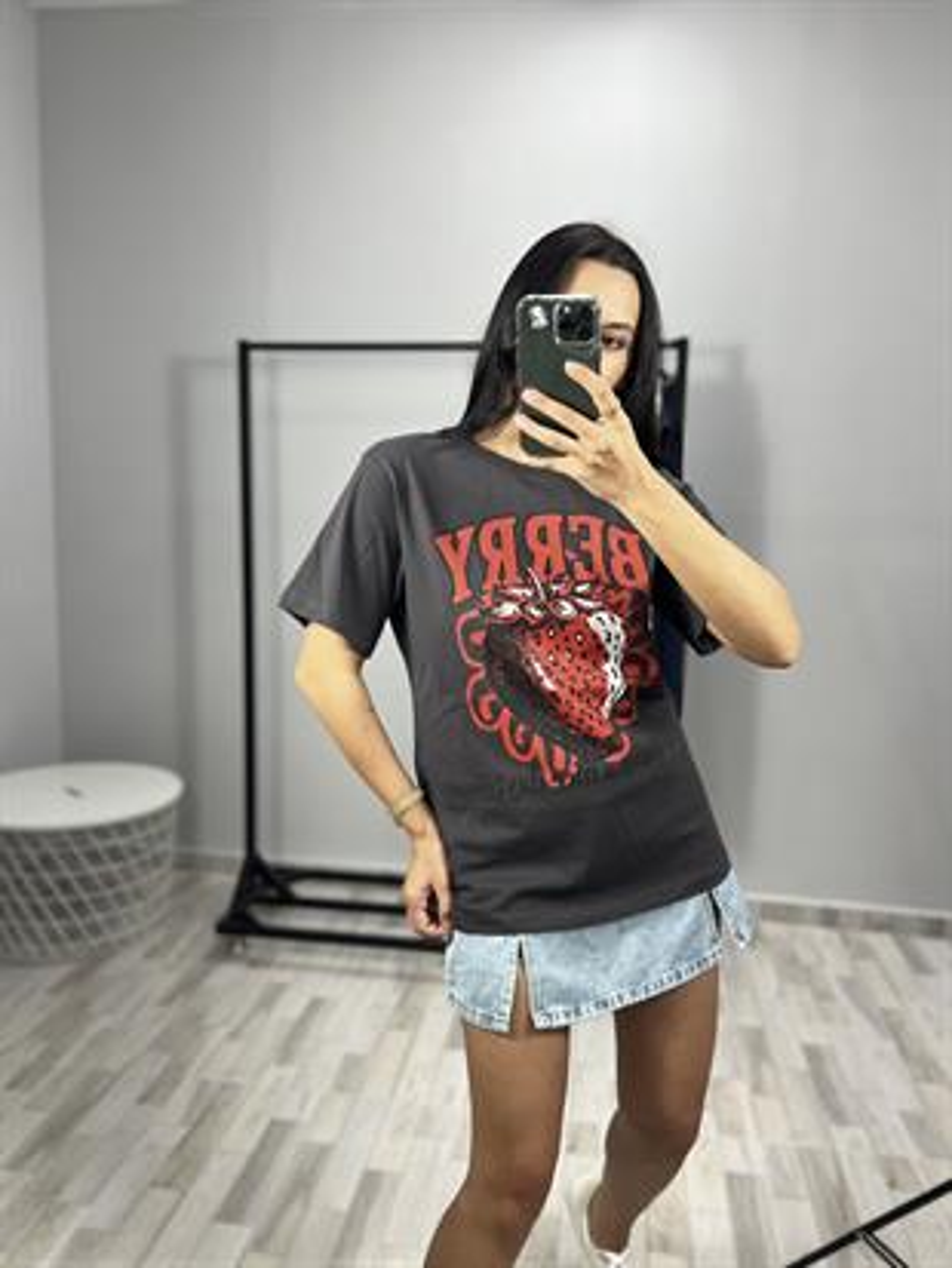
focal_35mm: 26
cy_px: 634
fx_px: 953
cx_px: 476
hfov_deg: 53.1
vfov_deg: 67.3
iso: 64
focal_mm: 5.7
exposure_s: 1/100
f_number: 1.5
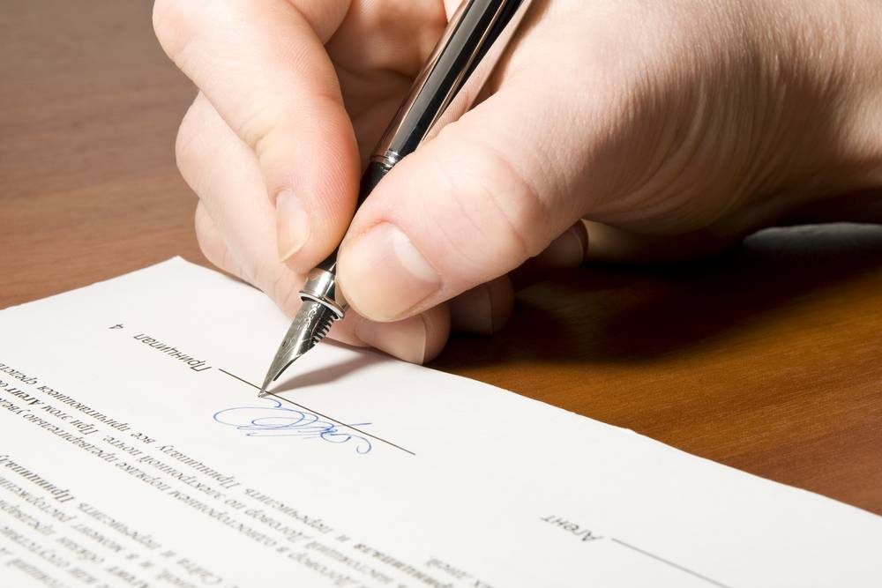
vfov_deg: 15.2
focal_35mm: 90
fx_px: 2205
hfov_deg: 22.6
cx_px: 441
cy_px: 294
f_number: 20
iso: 100
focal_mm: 60
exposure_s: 1/100
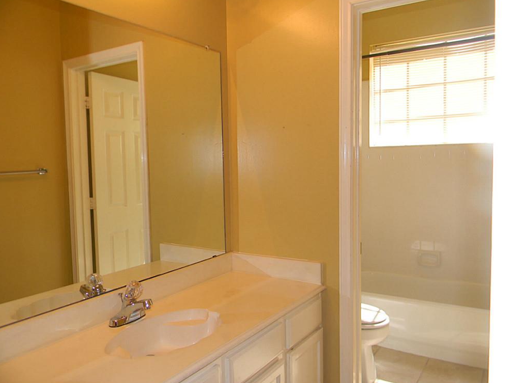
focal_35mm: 29
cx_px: 262
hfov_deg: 61.6
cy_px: 192
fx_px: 428
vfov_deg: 48.2
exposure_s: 1/54
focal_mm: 5
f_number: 3.5
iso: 80
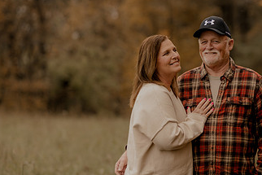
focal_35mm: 153
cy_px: 113
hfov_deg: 13.4
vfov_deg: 9.0
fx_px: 1114
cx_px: 207
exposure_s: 1/2500
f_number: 1.8
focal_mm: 85
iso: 250
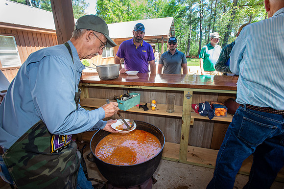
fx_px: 134
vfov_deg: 70.4
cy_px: 94
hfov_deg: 93.3
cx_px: 142
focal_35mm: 17
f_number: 6.3
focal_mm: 17
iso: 640
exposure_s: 1/125
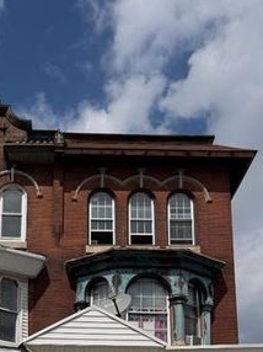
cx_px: 66
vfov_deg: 30.8
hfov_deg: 25.8
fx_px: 568
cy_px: 385
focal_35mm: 56
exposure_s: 1/14286
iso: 80
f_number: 1.78
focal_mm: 6.76
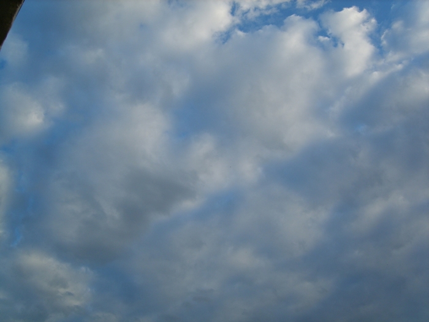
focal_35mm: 35
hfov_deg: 52.6
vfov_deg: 40.7
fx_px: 434
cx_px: 214
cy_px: 161
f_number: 2.8
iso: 50
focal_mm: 7.4
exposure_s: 1/500
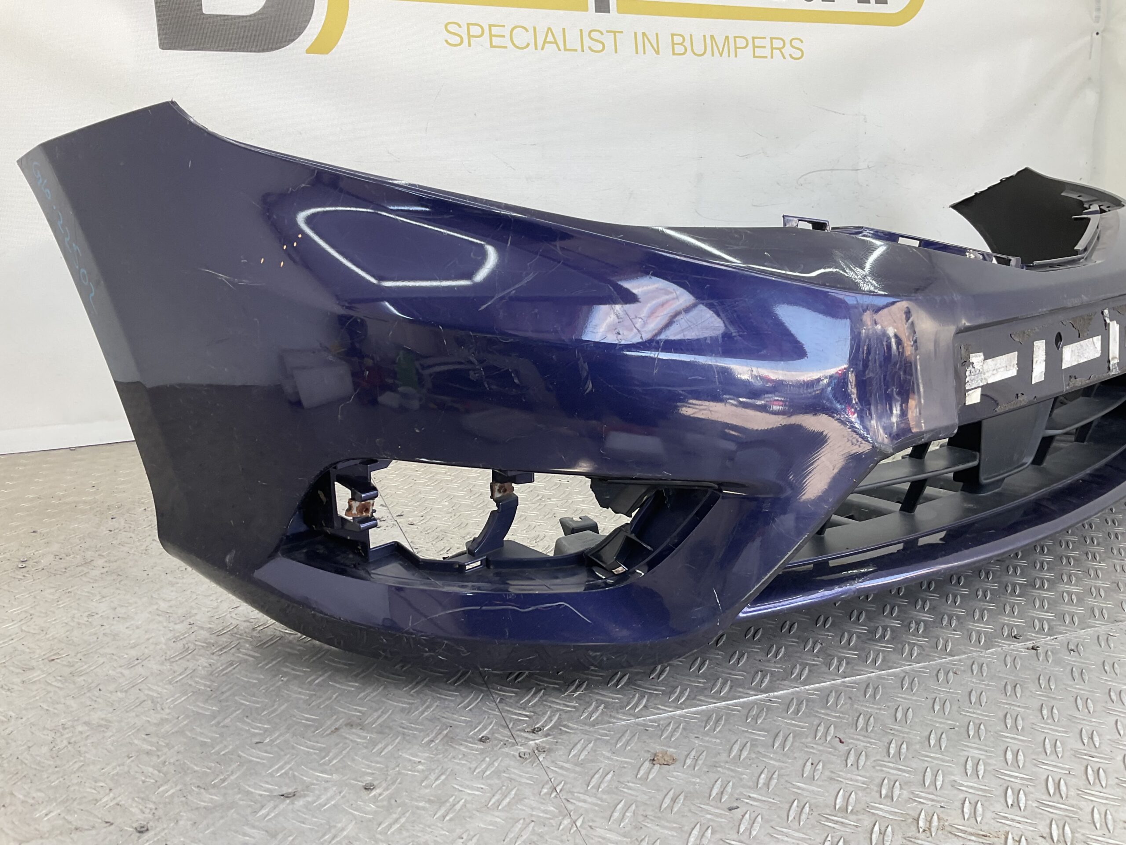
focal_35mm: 29
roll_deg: -1.9
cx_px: 563
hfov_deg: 61.7
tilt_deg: -13.3
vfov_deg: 48.2
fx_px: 943
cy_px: 422
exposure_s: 1/120
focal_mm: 3
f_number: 1.8
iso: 25
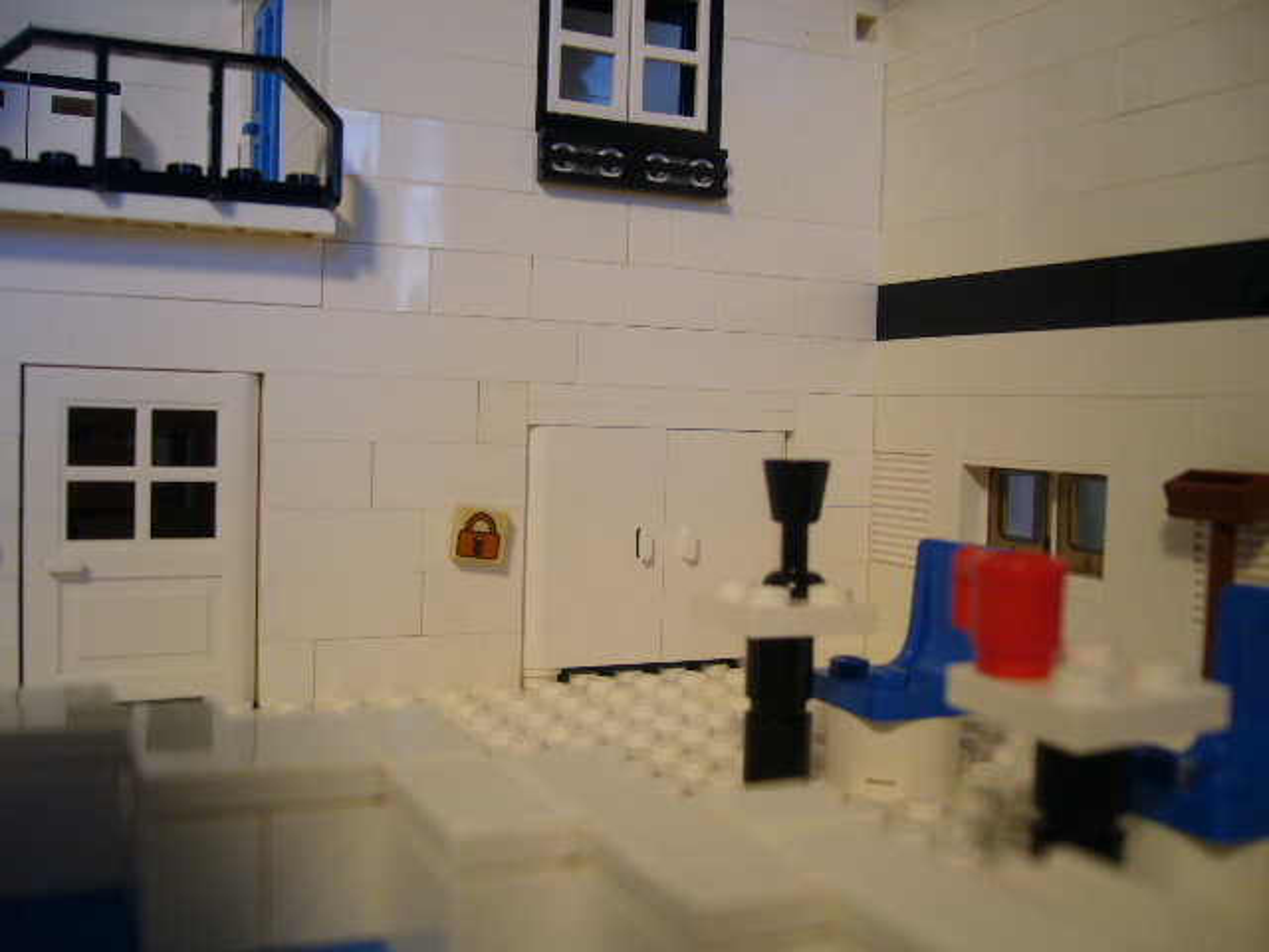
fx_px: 1283
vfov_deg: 40.7
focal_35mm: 35
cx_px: 634
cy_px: 476
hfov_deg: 52.6
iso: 100
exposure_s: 1/60
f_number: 2.8
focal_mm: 5.8
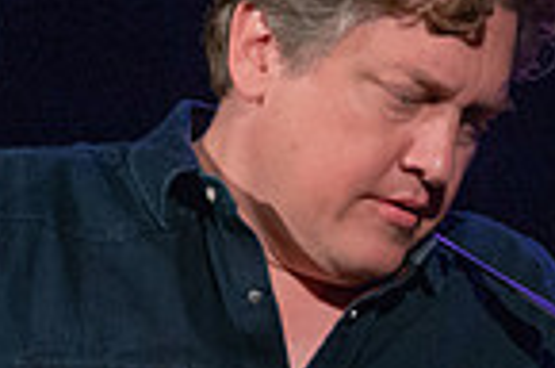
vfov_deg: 2.1
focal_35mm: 666
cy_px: 370
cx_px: 356
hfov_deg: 3.1
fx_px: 10245
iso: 1000
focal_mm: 166
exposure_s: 1/100
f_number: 6.3
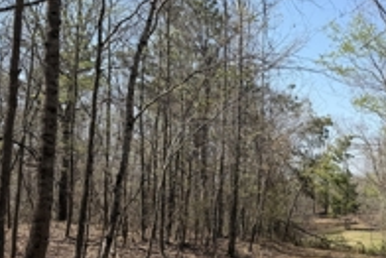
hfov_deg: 37.7
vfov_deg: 26.4
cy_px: 173
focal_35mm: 51
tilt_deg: +0.9
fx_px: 547
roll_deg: -0.8
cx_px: 299
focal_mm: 6.76
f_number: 1.78
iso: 80
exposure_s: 1/2525
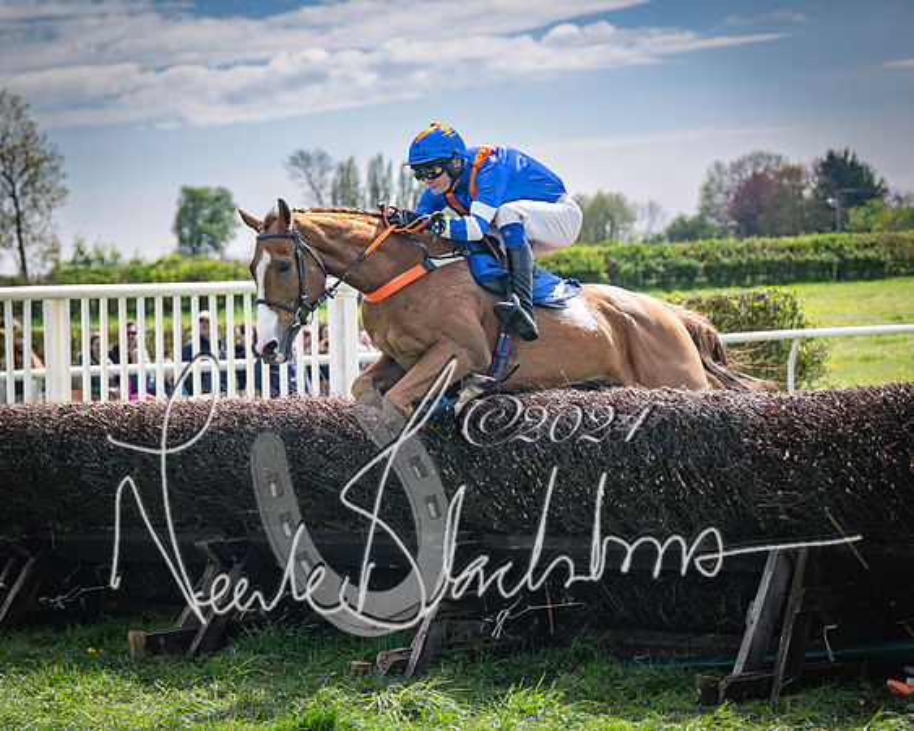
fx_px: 3651
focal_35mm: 135
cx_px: 487
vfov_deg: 11.4
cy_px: 376
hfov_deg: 14.3
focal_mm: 98
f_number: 4
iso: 200
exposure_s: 1/2500
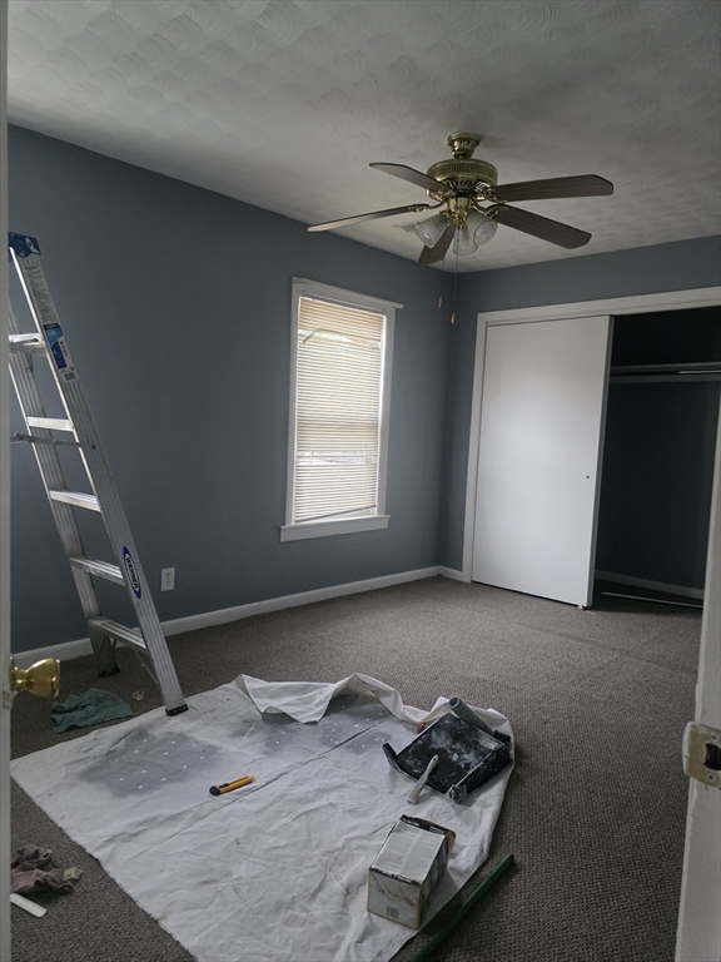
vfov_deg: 73.9
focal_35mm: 23
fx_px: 639
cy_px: 481
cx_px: 360
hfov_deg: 58.9
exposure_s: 1/120
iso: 1000
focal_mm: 6.3
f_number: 1.7
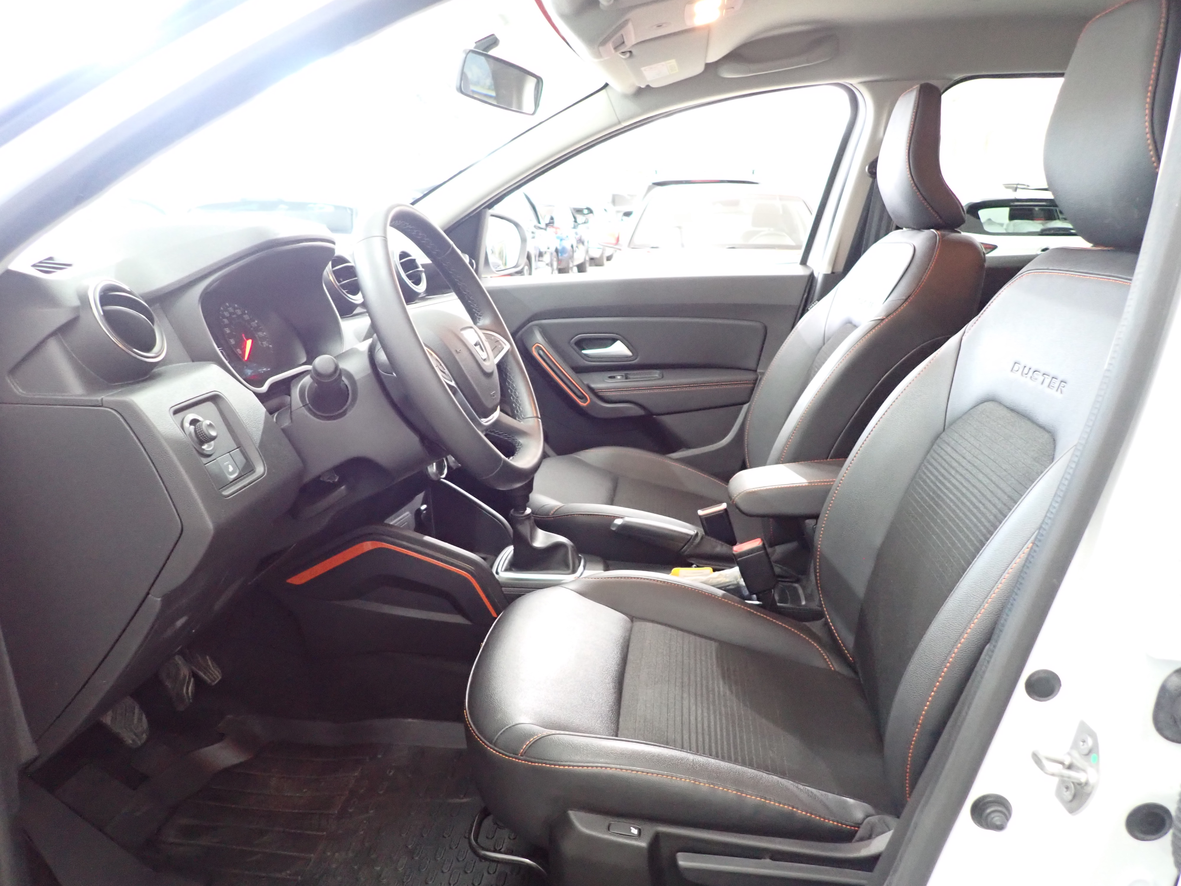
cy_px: 443
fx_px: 853
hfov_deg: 69.4
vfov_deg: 54.9
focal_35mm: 25
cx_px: 590
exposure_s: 1/30
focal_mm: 4.5
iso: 800
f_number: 2
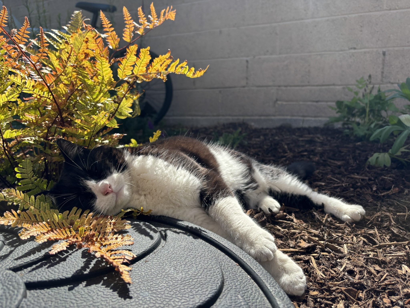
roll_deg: +0.5
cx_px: 205
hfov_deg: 67.3
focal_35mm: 26
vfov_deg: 53.1
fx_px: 308
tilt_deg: -10.6
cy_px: 154
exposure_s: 1/1295
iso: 50
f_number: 1.6
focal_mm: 5.96
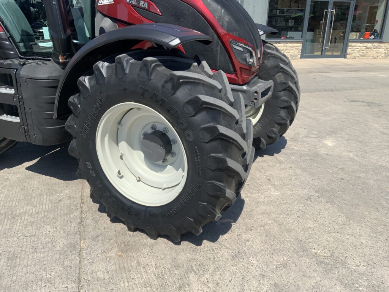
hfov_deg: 61.7
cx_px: 194
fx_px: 326
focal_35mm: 29
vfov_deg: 48.2
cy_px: 146
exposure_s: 1/1577
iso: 16
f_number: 1.8
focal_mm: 3
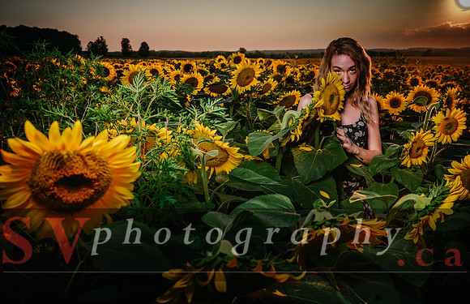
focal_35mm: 36
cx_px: 235
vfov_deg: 35.9
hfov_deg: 53.3
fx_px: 468
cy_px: 144
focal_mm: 42.5
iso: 50
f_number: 7.1
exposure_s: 1/125
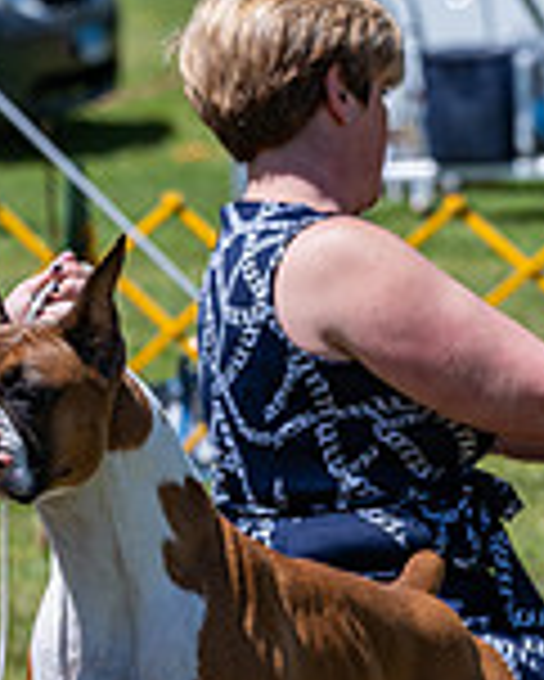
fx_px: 8102
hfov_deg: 3.8
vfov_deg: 4.8
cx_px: 103
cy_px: 419
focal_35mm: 403
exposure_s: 1/1600
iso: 500
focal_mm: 144
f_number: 7.1
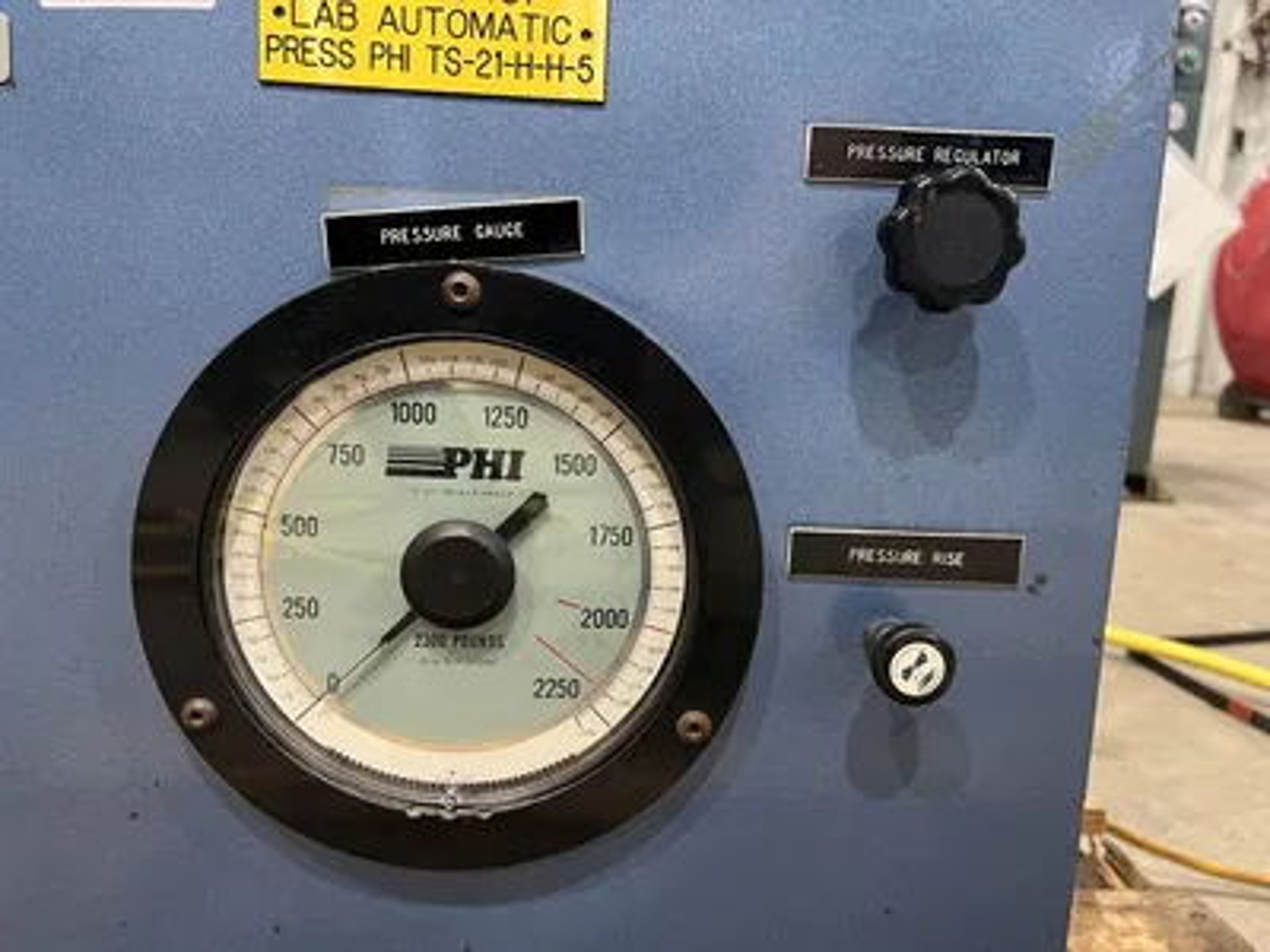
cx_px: 635
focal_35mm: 26
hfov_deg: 67.3
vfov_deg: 53.1
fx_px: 954
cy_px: 476
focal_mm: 5.7
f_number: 1.5
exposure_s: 1/60
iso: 160
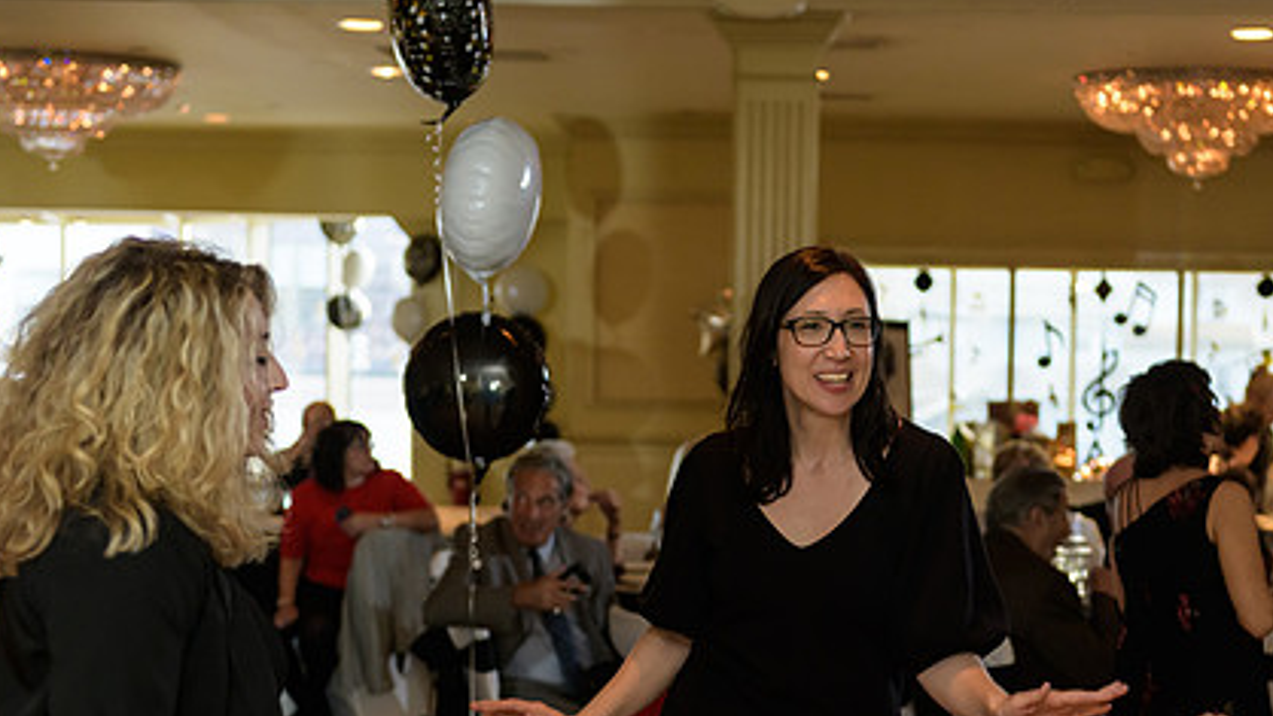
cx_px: 816
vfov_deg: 15.1
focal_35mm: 80
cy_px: 507
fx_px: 2700
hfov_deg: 26.4
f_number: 2.8
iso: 1000
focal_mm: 55
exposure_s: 1/125
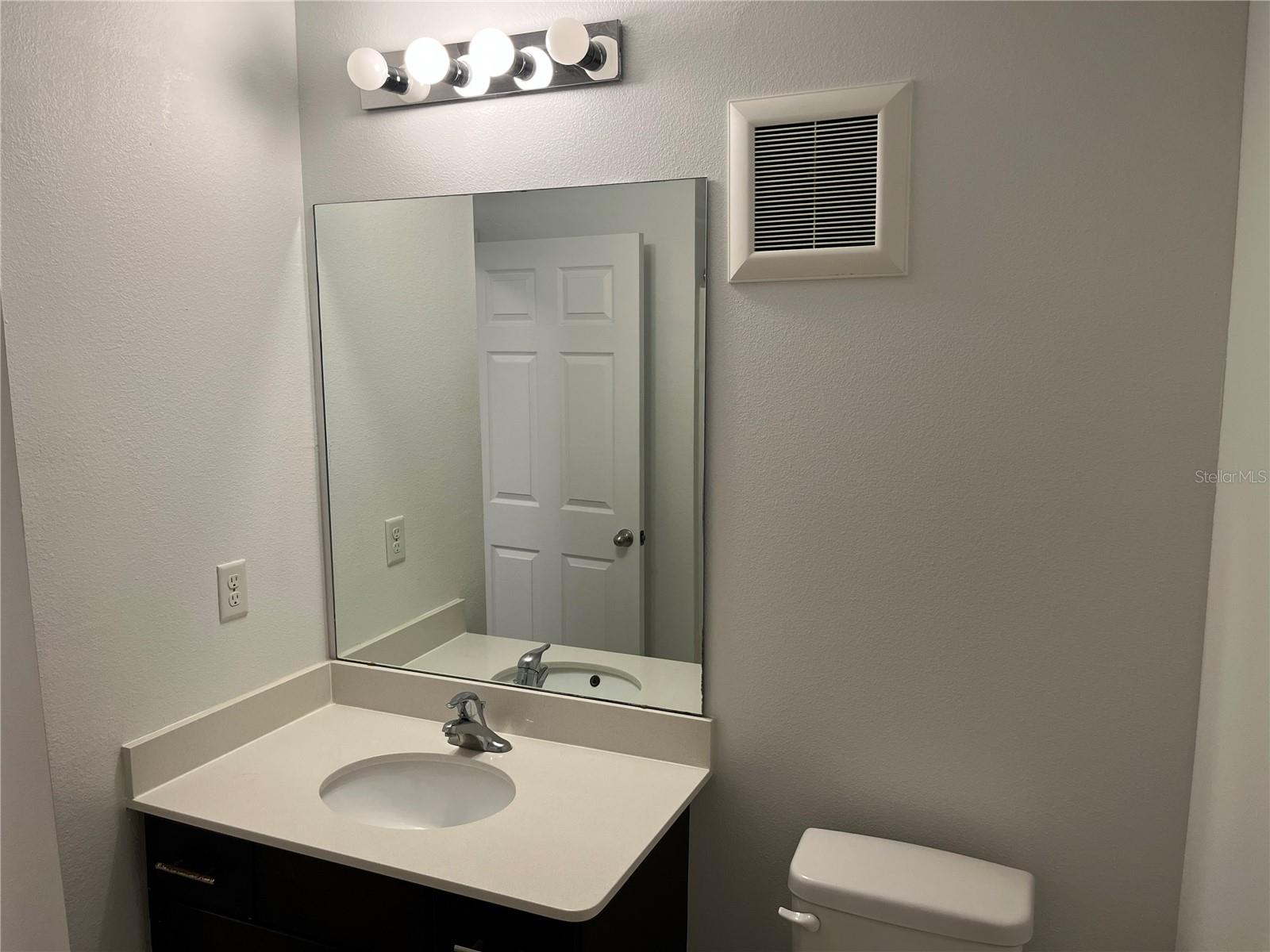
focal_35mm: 26
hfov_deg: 67.3
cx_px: 635
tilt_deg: -7.6
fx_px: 954
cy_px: 476
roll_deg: +0.5
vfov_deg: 53.1
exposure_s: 1/120
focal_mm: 5.1
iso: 100
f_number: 1.6
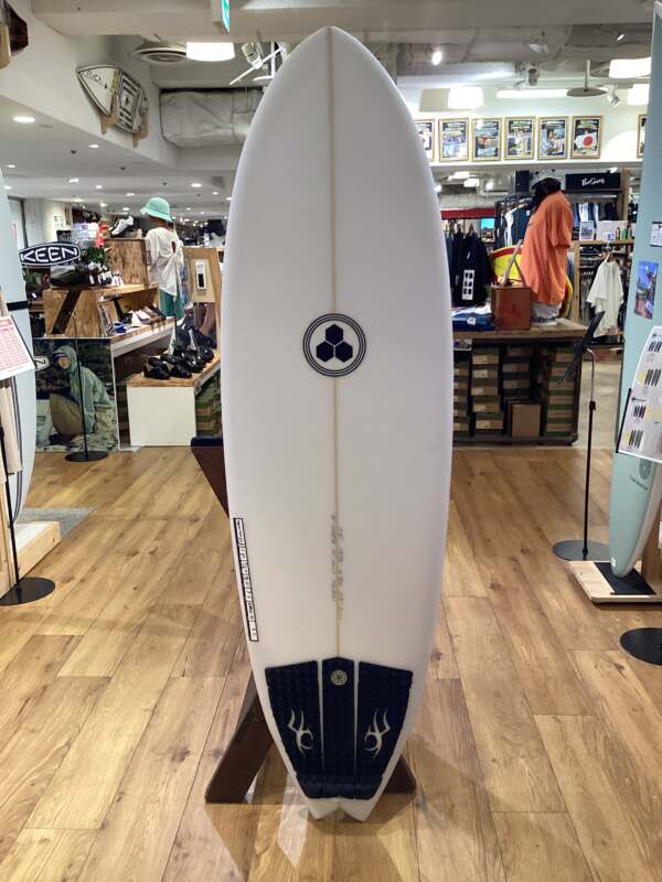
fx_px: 790
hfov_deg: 45.4
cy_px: 441
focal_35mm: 31
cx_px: 331
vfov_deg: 58.4
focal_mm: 3.3
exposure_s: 1/60
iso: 100
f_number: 2.4
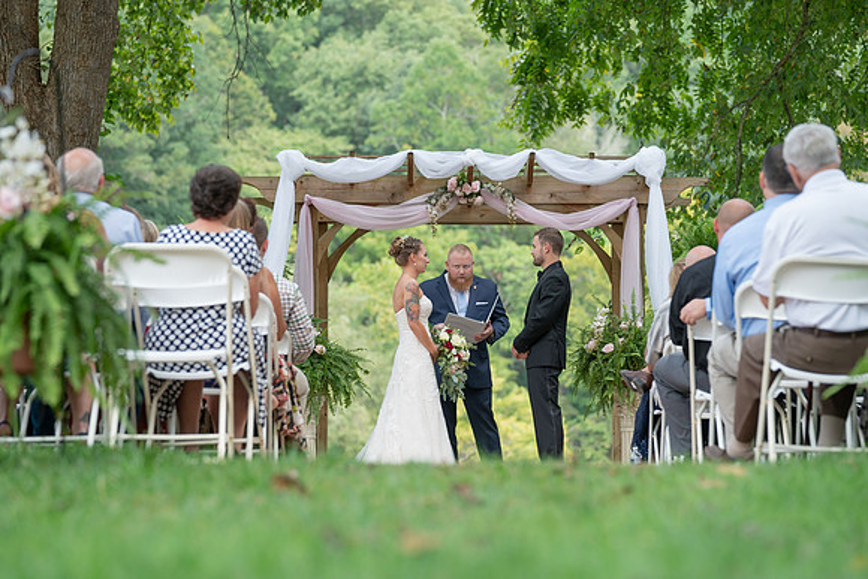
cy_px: 290
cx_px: 434
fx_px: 2995
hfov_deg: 16.5
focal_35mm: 124
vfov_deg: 11.0
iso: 250
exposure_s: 1/200
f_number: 4
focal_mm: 124
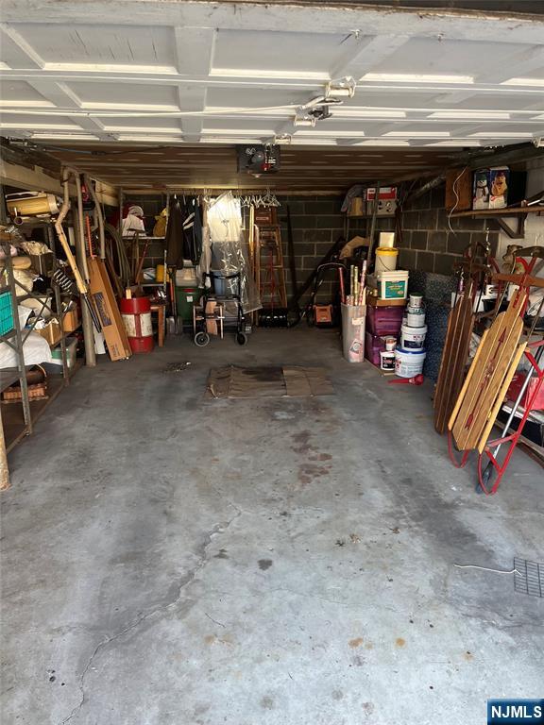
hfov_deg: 53.1
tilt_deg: -13.0
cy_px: 362
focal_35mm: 26
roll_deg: +0.6
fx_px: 545
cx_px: 272
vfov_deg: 67.3
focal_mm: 5.1
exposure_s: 1/110
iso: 125
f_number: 1.6
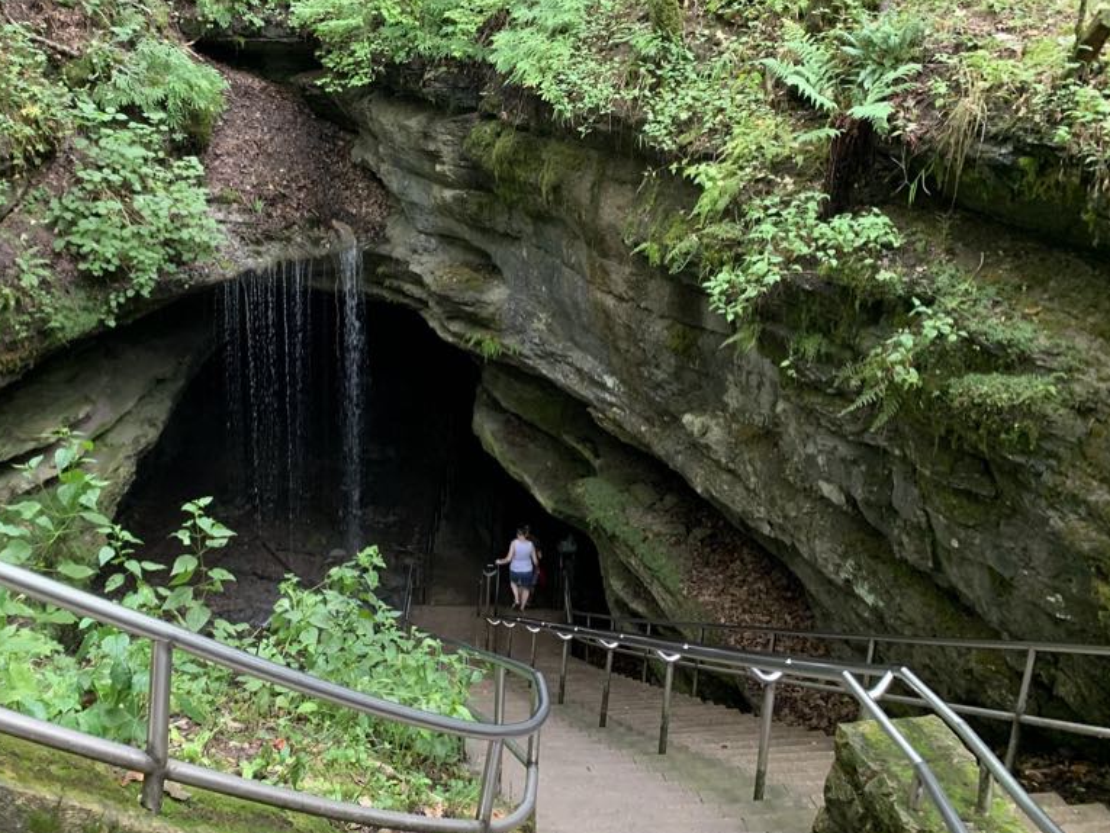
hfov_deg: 53.6
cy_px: 377
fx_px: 1090
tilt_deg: -20.0
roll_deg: -1.5
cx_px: 453
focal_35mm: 34
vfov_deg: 41.8
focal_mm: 4.25
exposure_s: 1/53
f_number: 1.8
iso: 400
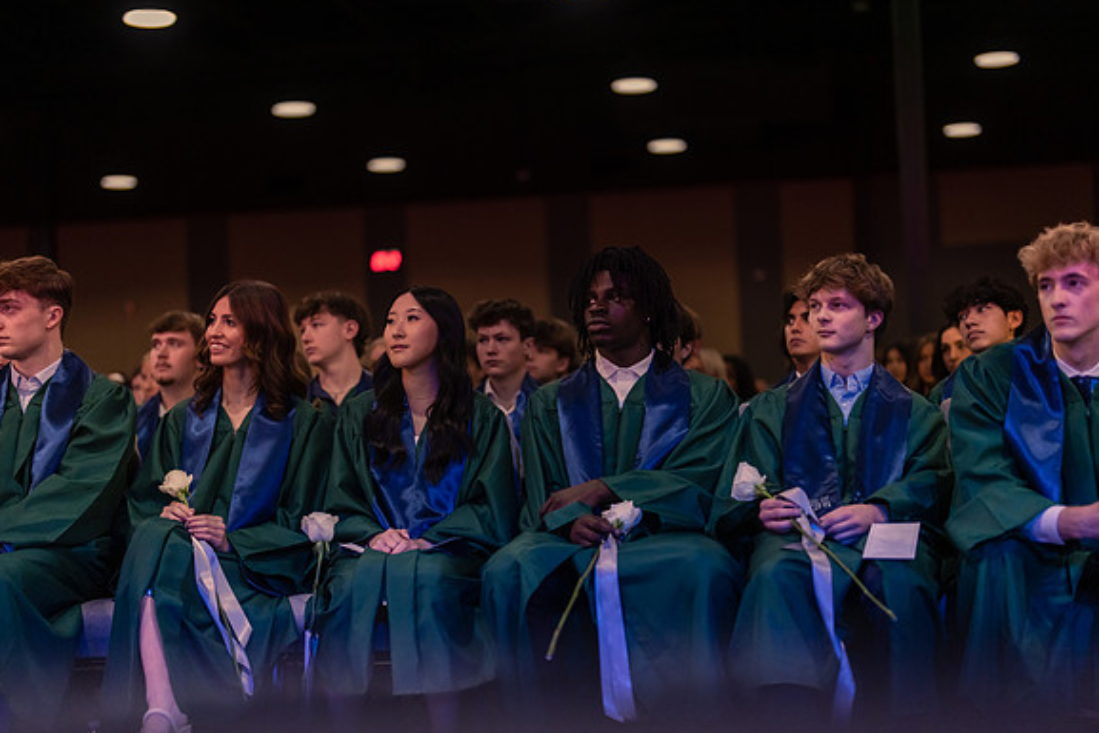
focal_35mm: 57
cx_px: 549
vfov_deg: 23.8
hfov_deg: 35.0
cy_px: 356
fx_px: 1740
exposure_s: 1/500
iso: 1000
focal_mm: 50
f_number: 1.2
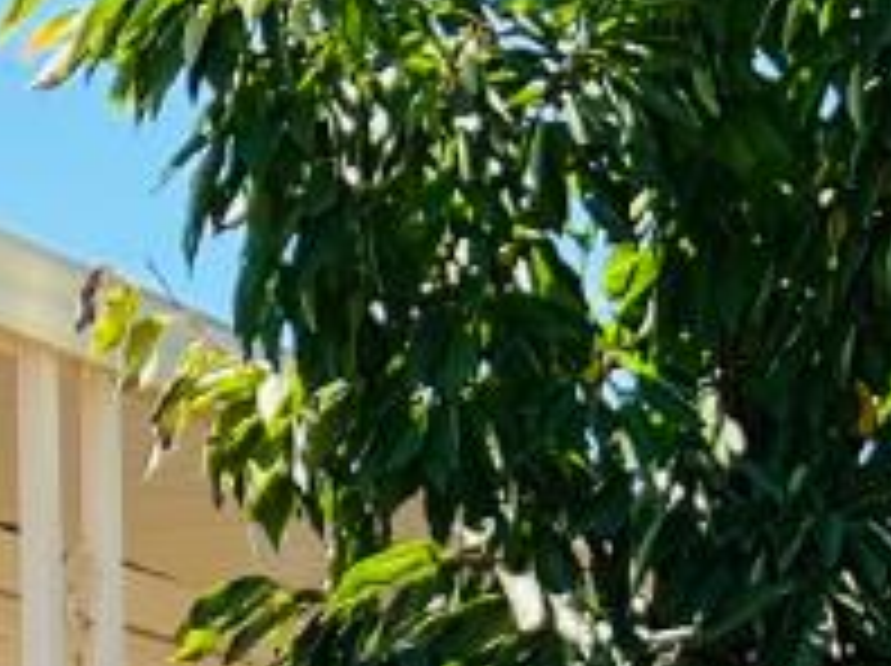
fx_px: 5065
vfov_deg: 6.7
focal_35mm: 197
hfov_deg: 9.8
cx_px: -446
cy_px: 2117
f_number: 1.5
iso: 50
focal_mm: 5.7
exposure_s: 1/1280
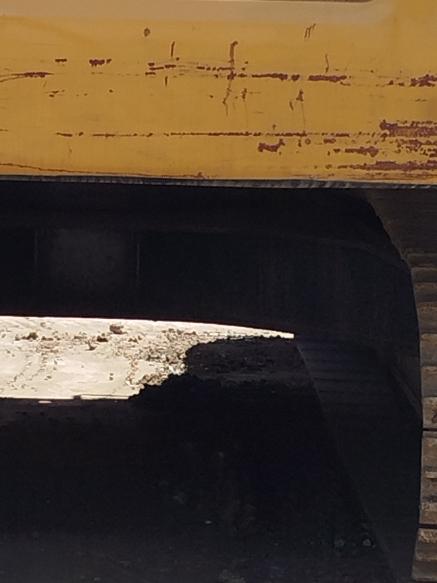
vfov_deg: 12.5
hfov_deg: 9.6
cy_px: -170
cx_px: 36
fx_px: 2576
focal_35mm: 153
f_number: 1.7
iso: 50
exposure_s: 1/791
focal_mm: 5.31
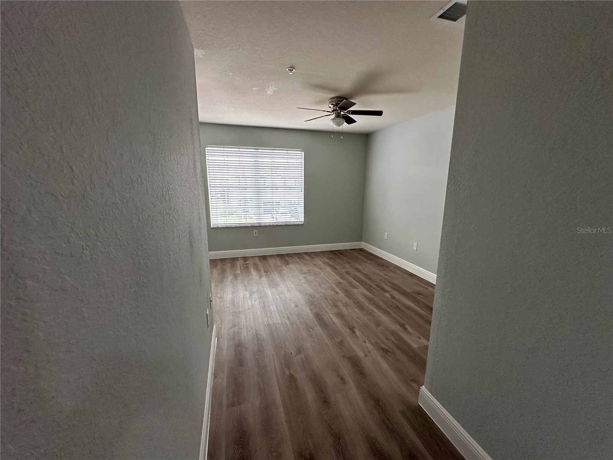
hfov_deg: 102.1
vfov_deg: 85.7
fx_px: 248
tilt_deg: -9.1
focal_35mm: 14
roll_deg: -1.7
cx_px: 306
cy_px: 230
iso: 100
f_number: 2.2
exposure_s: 1/120
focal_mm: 2.22
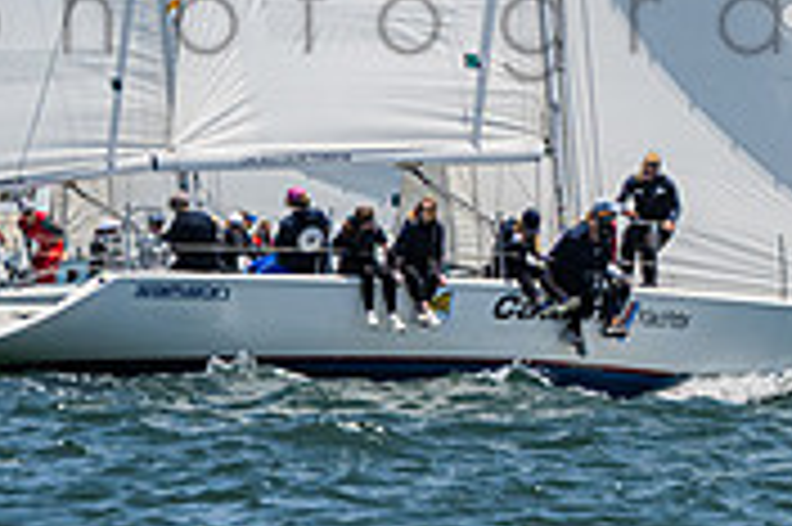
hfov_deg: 2.8
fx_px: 16111
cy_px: -19
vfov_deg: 1.9
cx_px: 1389
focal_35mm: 733
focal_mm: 165
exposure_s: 1/2000
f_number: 8
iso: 400
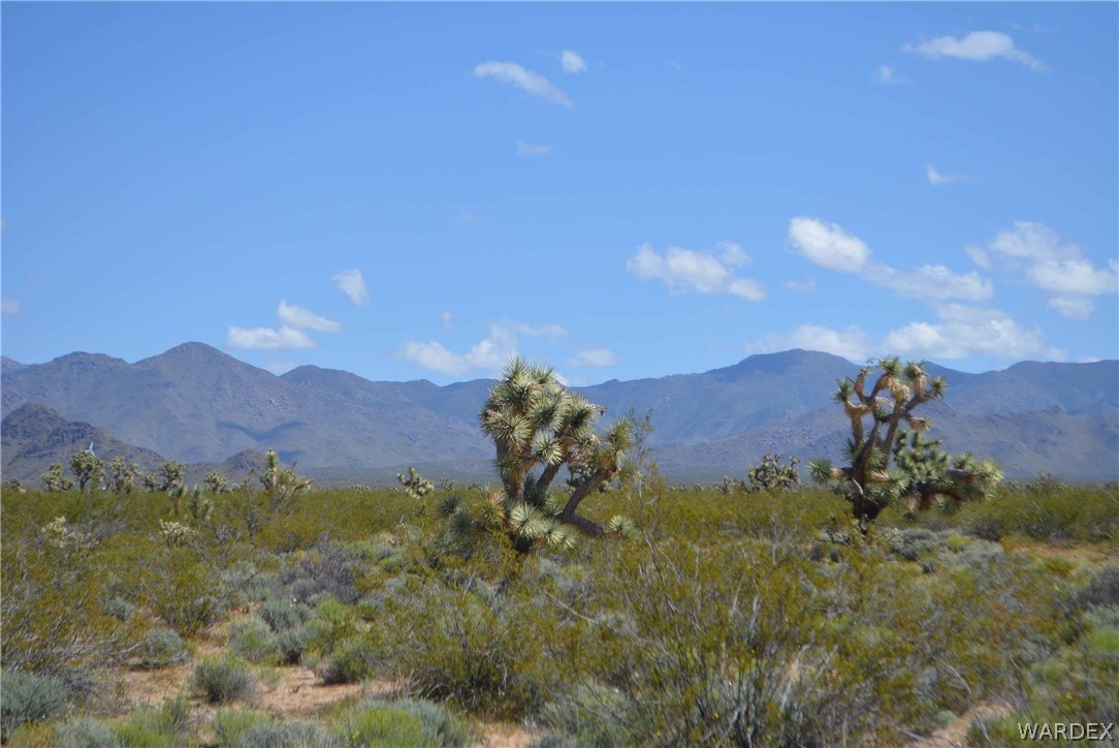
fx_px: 2566
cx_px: 560
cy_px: 374
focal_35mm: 82
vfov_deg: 16.6
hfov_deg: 24.6
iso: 400
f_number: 7.1
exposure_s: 1/1600
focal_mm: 55
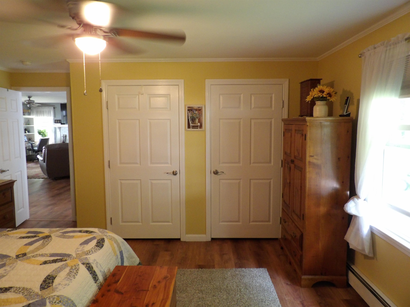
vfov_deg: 56.8
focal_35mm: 24
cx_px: 205
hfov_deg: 71.6
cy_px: 154
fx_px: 284
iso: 494
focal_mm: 4.3
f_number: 3.2
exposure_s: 1/17
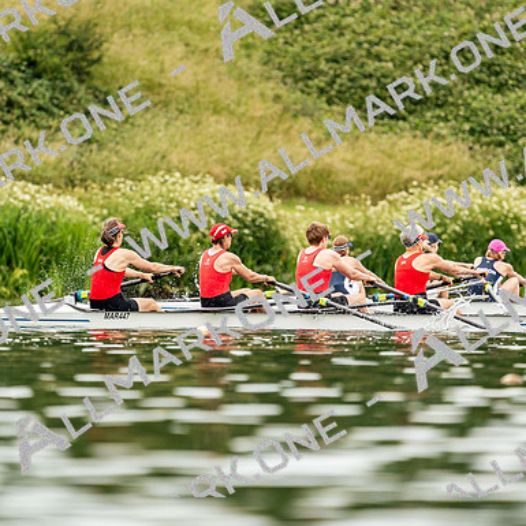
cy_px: 263
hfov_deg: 2.3
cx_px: 294
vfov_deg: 2.3
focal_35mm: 769
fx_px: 13220
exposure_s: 1/2000
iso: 640
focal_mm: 600
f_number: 6.3
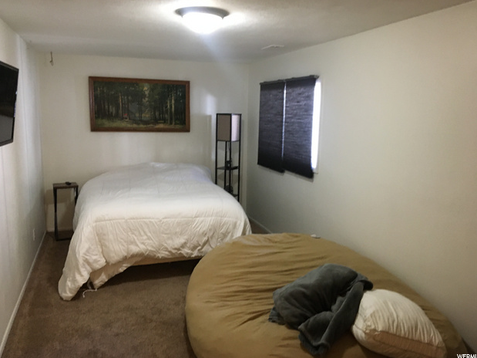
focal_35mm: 30
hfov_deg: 60.0
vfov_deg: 46.8
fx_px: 413
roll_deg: -1.9
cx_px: 235
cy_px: 174
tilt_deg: -6.7
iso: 200
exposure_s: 1/15
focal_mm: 4.15
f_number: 2.2
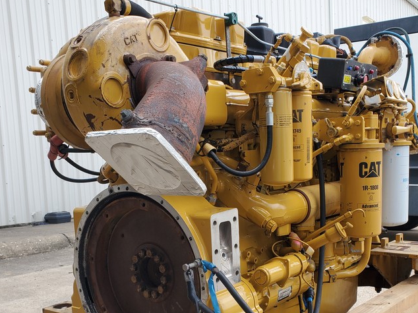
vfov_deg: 33.8
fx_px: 507
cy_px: 222
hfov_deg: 44.6
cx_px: 251
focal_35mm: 42
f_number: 2.4
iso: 50
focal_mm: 4.3
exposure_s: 1/353
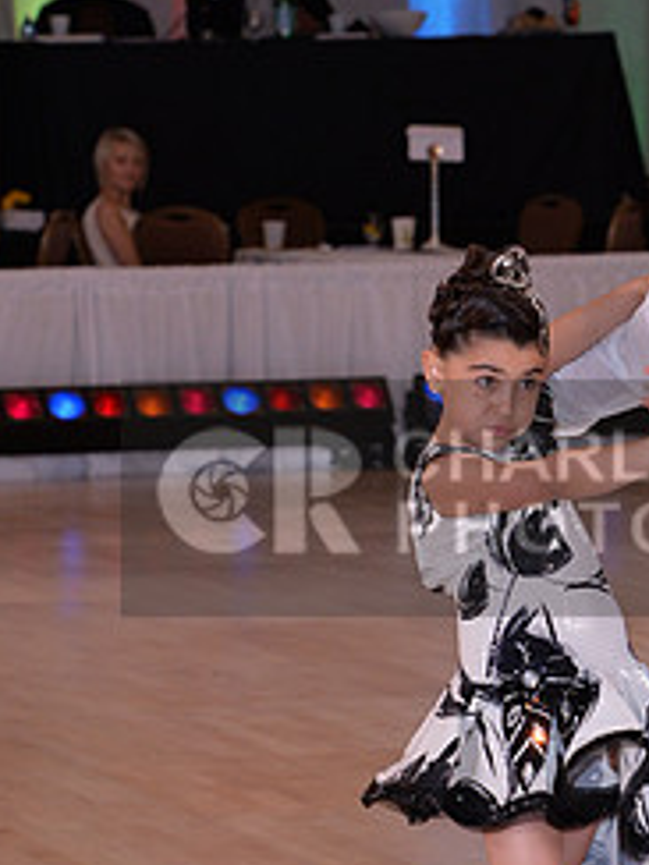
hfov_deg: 5.3
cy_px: 500
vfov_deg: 7.1
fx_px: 6949
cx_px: 612
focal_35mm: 278
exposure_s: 1/250
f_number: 6.3
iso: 2000
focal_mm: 122
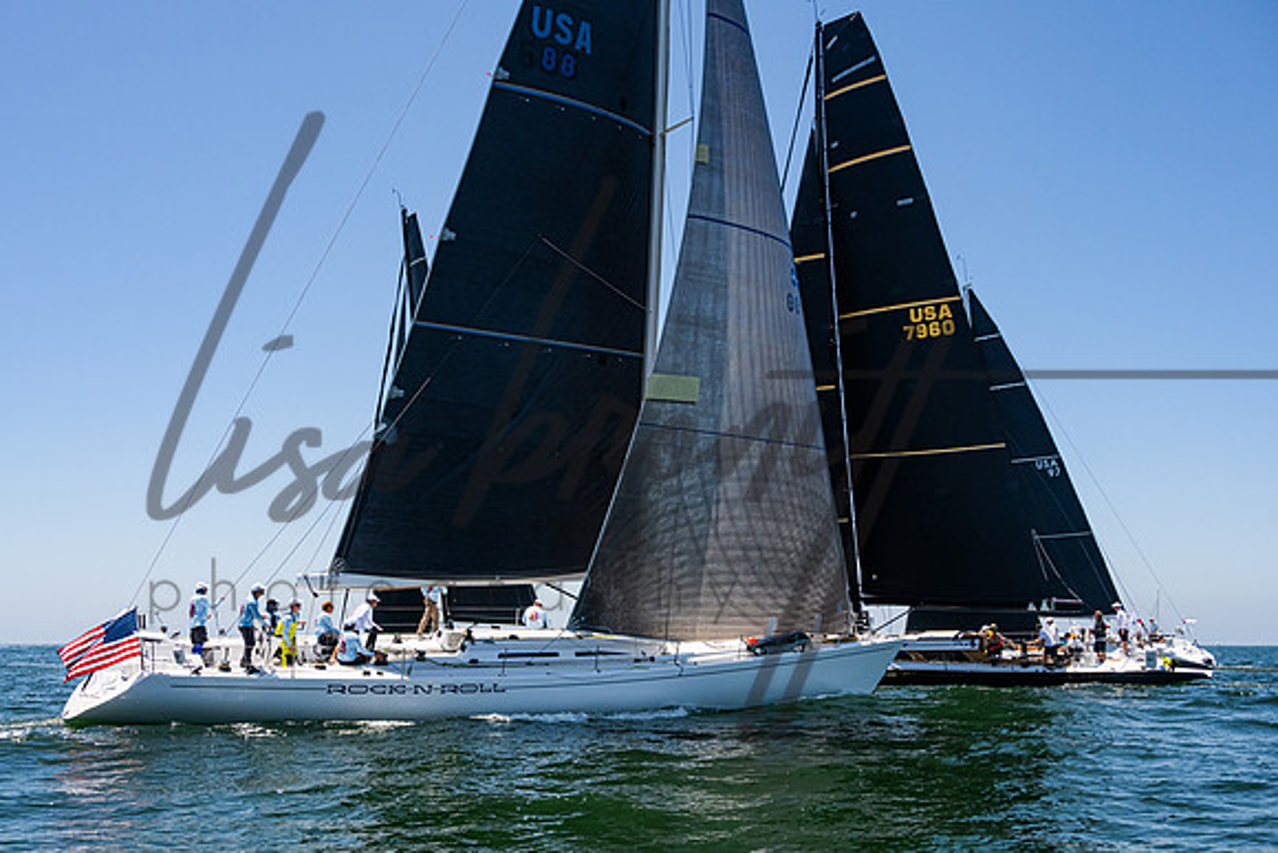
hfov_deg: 57.0
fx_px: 1177
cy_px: 492
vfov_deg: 39.7
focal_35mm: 33
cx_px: 604
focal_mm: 28
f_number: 8
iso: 500
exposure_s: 1/2500
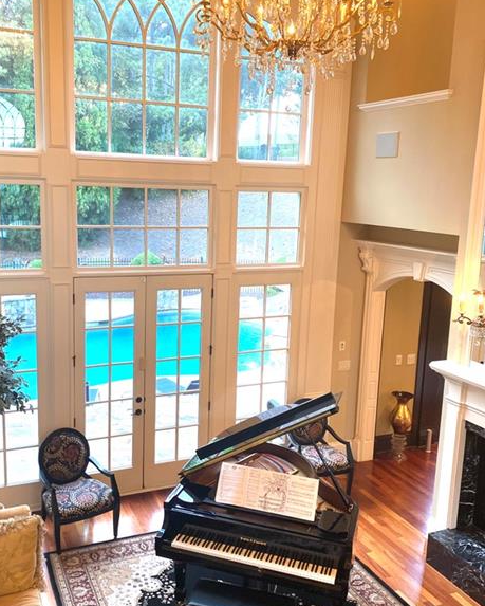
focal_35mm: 34
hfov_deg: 43.3
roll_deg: -1.2
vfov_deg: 52.8
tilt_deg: -10.7
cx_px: 216
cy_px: 309
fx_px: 610
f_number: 1.8
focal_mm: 4.25
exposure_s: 1/60
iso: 80
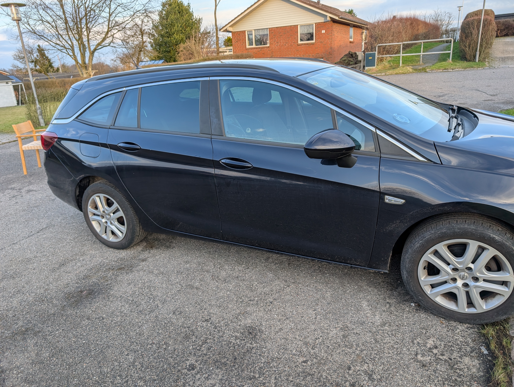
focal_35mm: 24
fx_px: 357
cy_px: 194
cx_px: 257
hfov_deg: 71.5
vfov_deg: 56.9
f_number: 1.68
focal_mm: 6.9
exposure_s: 1/116
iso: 15
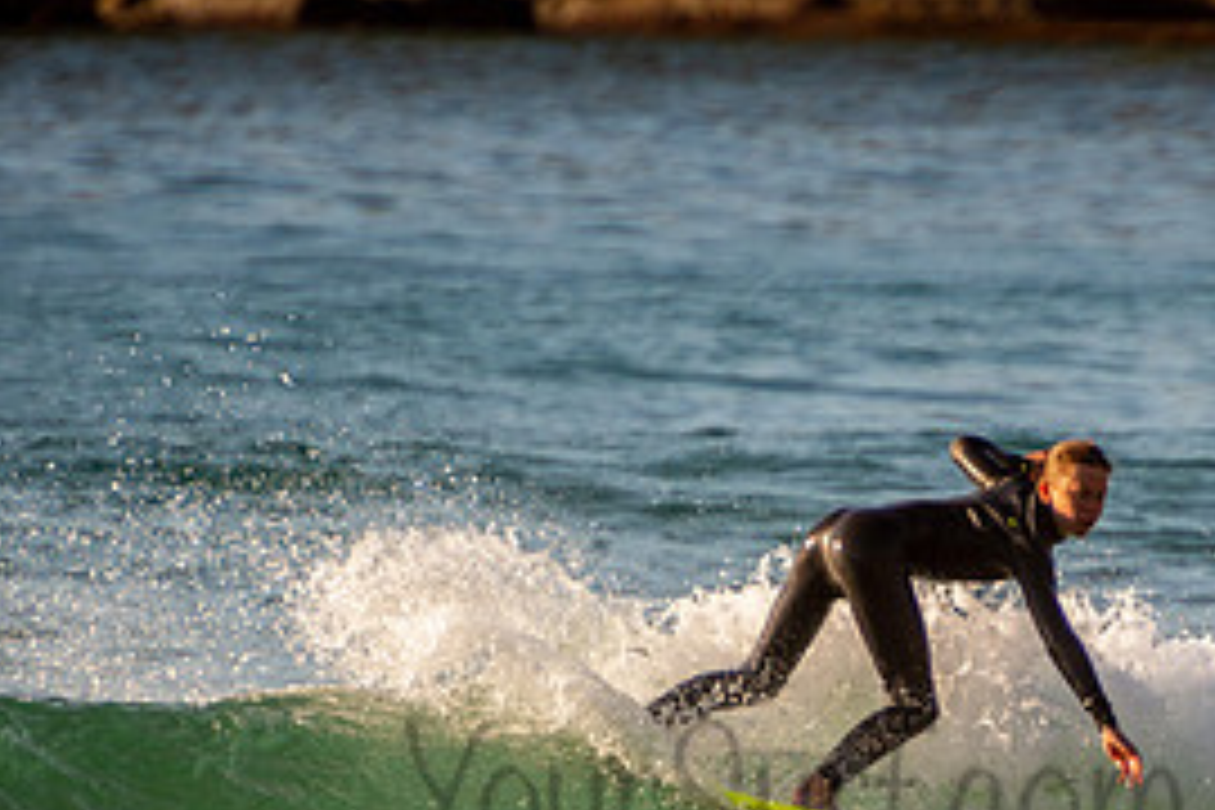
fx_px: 43534
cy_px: 749
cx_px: 868
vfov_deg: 1.1
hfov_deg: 1.6
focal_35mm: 1290
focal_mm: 400
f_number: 5.6
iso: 360
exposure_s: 1/1250
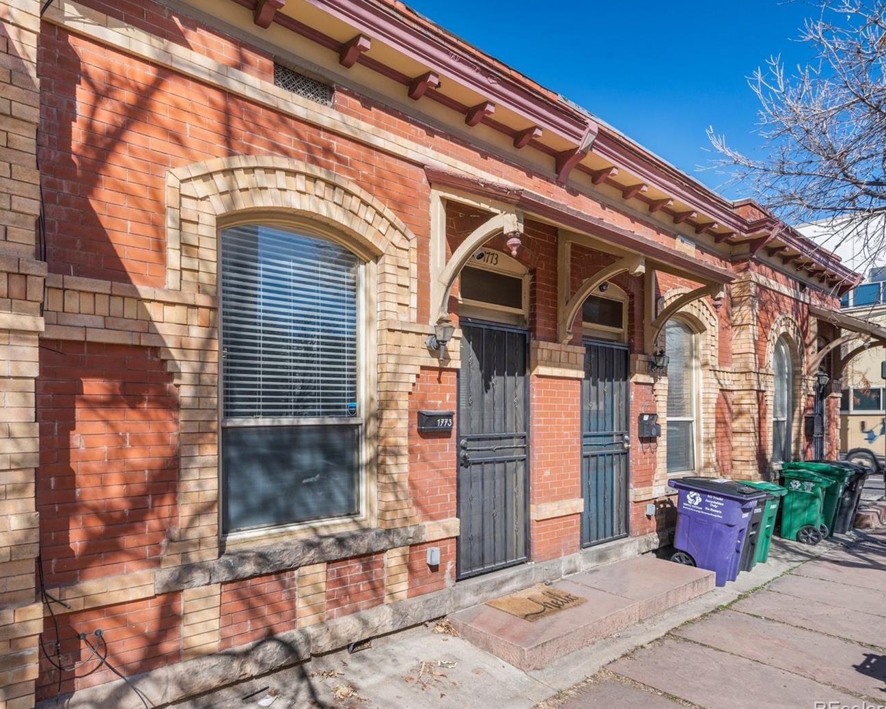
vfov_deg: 63.1
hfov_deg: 74.6
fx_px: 577
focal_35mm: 22
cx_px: 378
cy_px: 359
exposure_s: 1/125
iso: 500
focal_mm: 19
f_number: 9
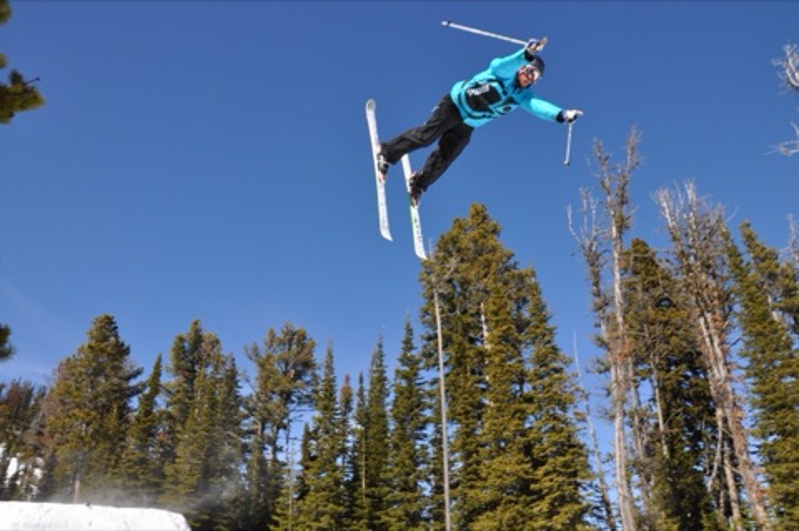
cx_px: 400
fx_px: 599
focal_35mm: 27
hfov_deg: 67.4
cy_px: 266
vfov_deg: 47.8
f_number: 11
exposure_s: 1/500
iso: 200
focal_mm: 18
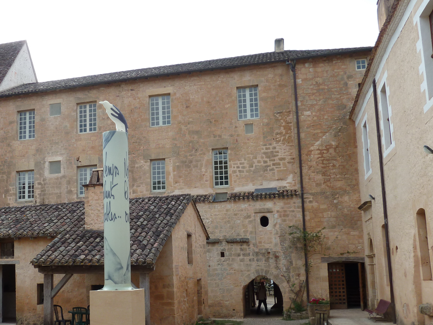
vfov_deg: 35.7
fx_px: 500
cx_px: 137
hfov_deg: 45.9
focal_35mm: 40
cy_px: 208
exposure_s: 1/200
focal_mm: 4.1
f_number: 4
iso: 80
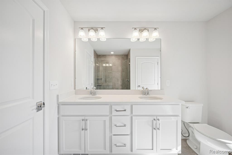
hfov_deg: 104.2
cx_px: 116
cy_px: 78
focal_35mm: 14
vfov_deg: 81.2
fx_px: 90
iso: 50
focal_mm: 14
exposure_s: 1/13
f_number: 9
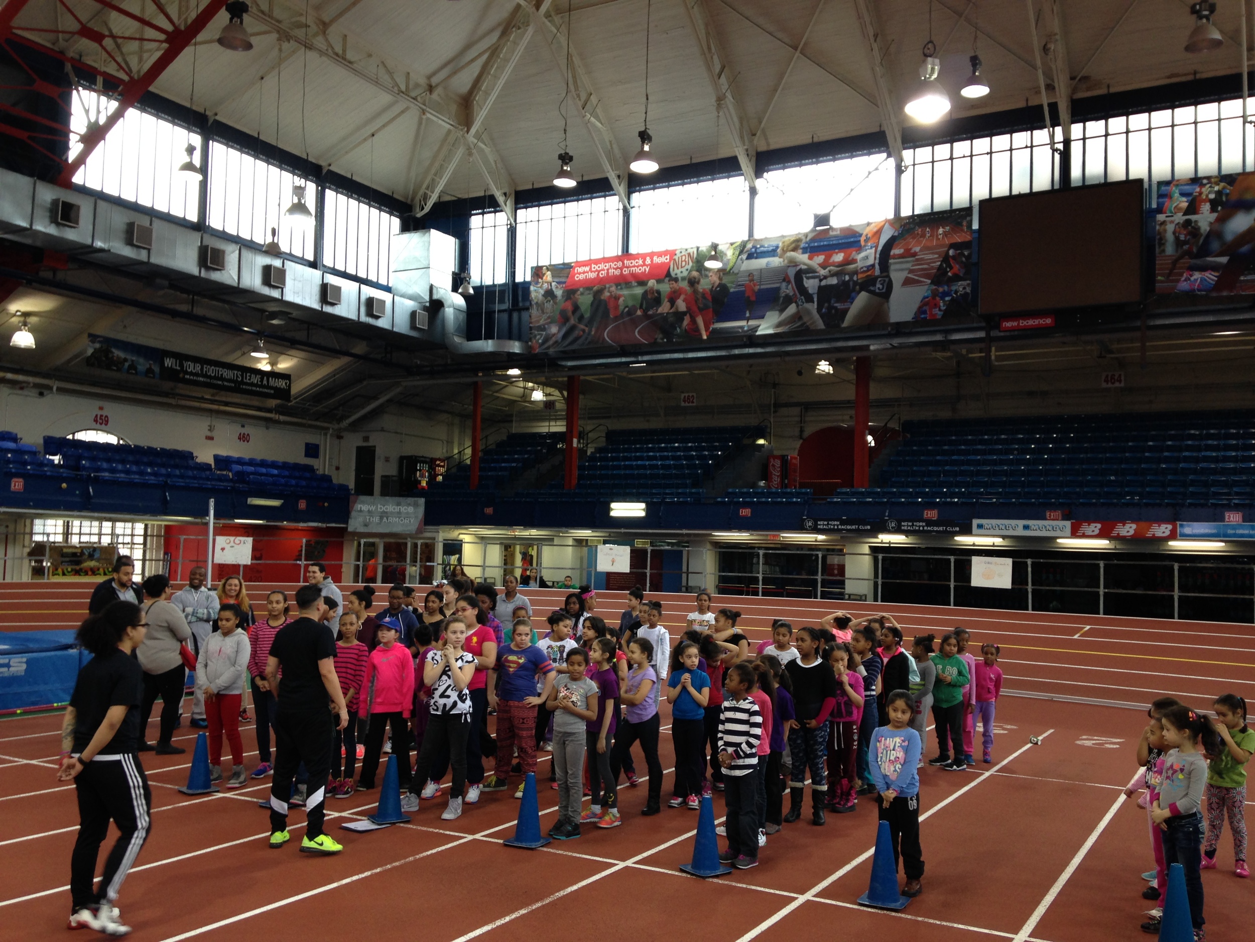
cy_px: 471
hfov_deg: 55.4
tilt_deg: +2.7
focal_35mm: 33
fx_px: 1196
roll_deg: -2.2
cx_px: 628
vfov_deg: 42.9
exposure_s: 1/30
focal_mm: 4.12
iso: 50
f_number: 2.4
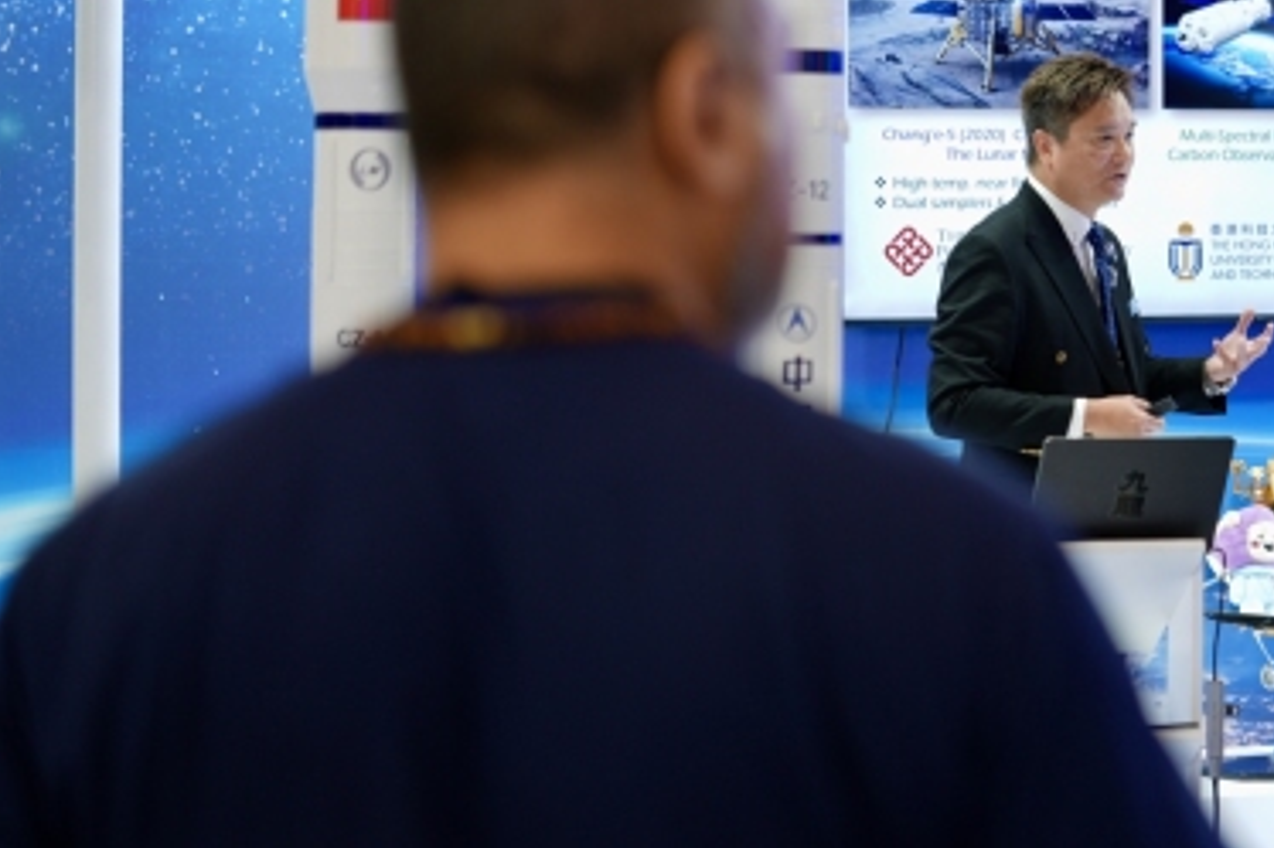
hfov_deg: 18.6
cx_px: 1308
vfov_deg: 12.7
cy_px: 155
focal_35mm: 107
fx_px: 3785
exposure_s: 1/60
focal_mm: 50
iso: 80
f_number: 2
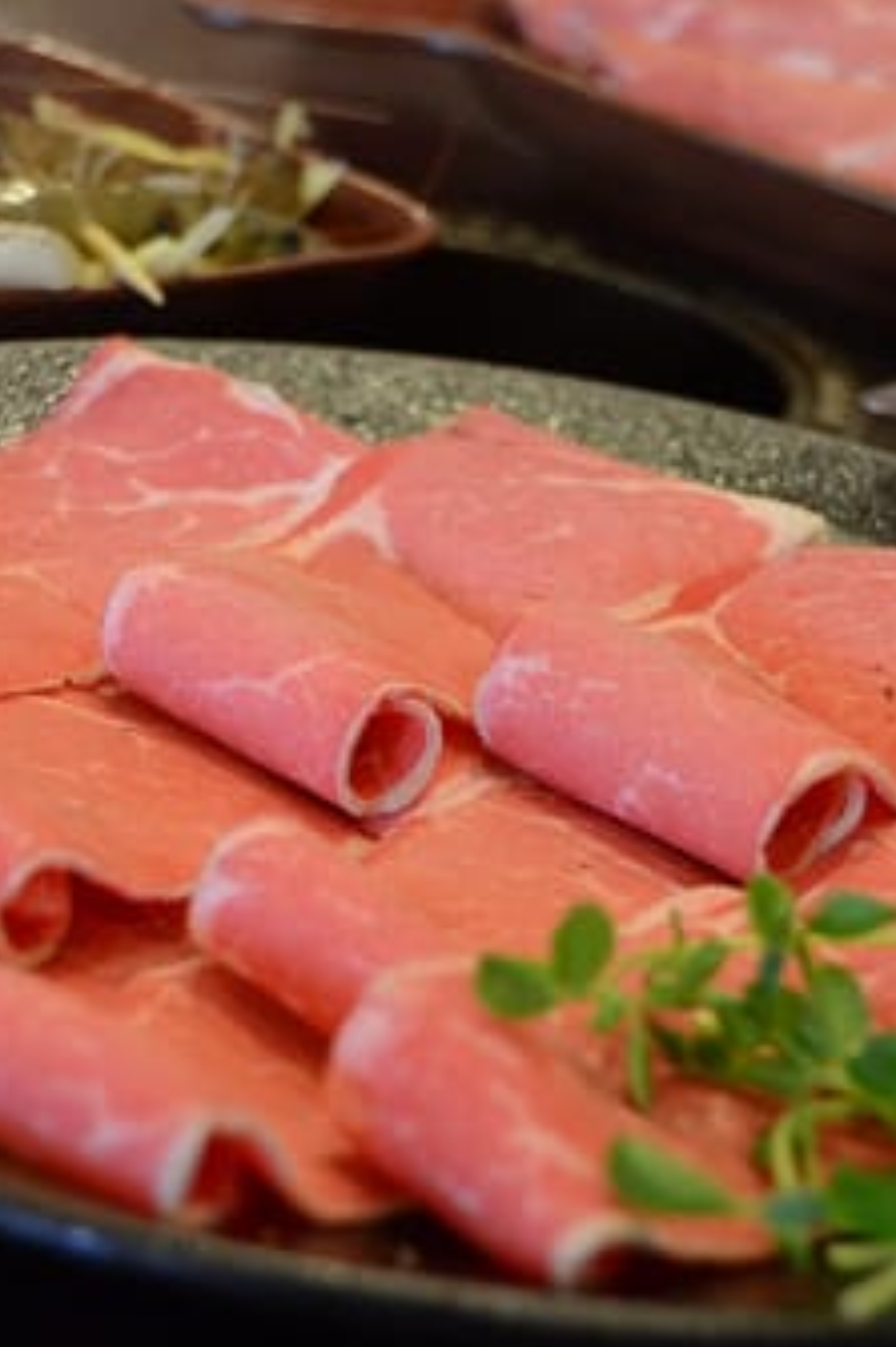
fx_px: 4297
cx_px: 265
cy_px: 643
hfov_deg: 11.9
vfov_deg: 17.8
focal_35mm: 115
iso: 1600
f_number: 4.5
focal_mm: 46
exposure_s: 1/100
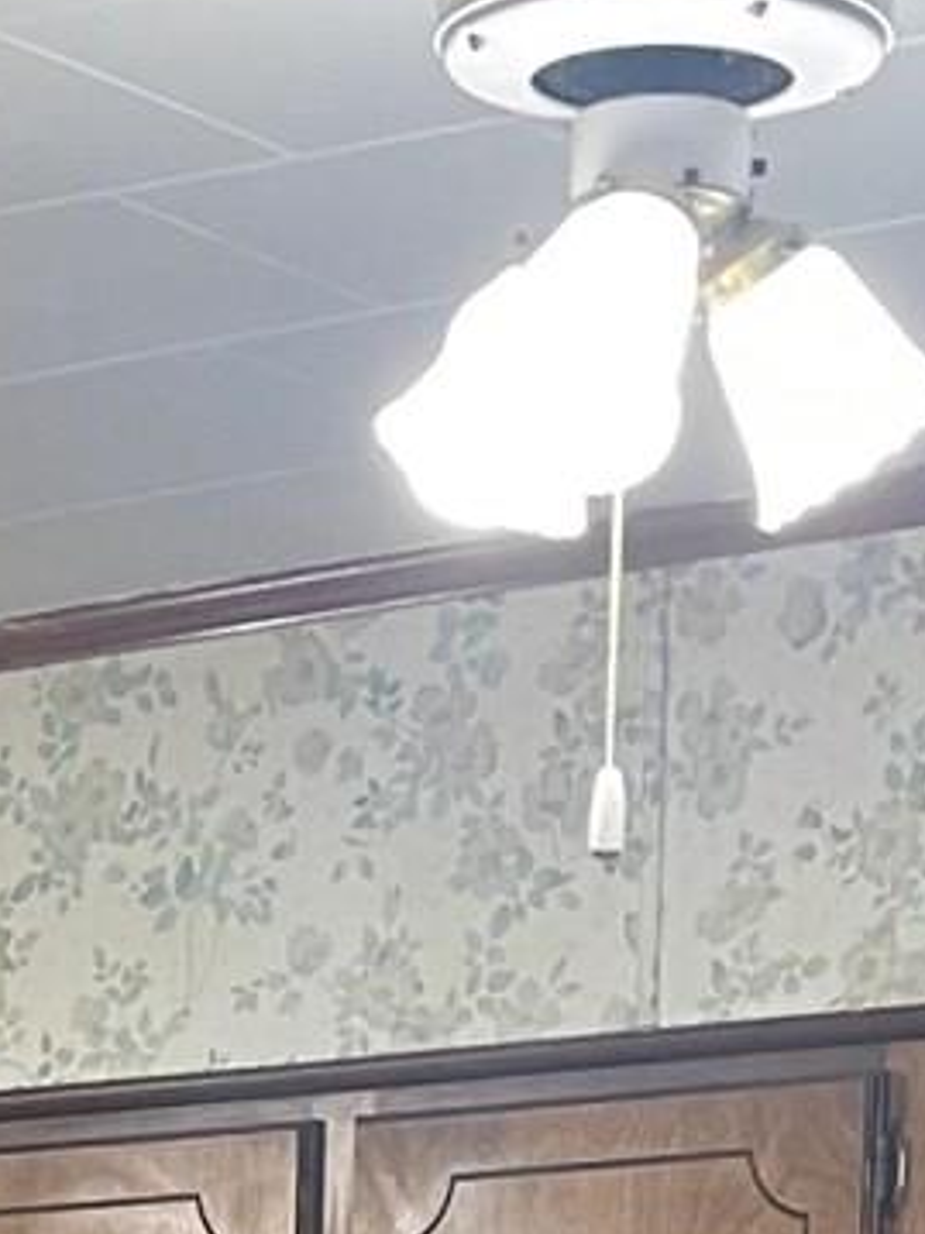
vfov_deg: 10.4
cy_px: 2863
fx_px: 5954
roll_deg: -1.5
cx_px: 65
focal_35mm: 167
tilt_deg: -7.0
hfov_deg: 8.8
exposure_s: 1/60
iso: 100
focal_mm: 4.2
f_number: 1.6
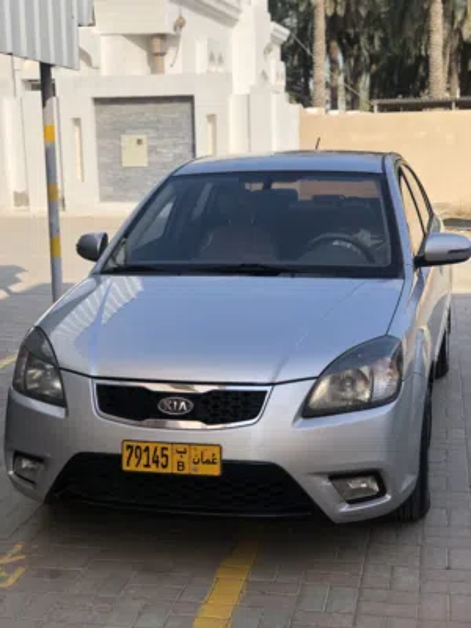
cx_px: 236
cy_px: 314
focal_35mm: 57
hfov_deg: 25.7
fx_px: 1034
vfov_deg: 33.8
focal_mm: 6.6
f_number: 2.8
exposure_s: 1/695
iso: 20
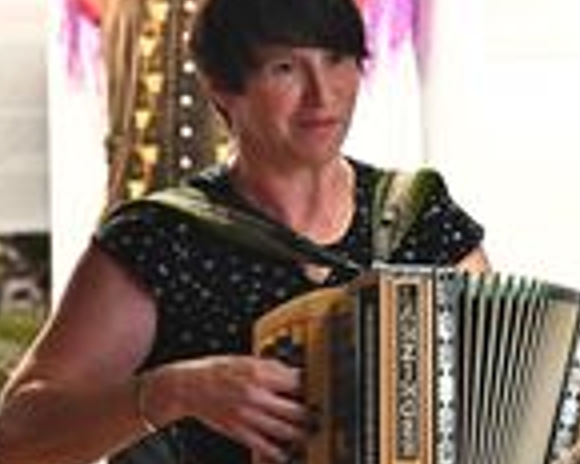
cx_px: 552
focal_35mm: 423
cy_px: 312
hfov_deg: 4.6
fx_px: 7261
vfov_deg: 3.7
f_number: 5
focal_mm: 145
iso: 3200
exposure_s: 1/60
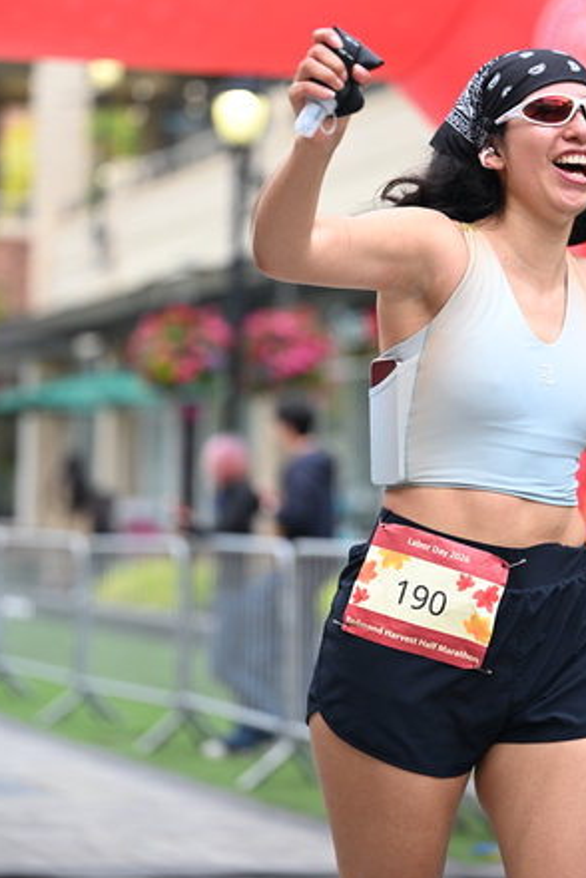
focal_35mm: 126
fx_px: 3076
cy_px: 384
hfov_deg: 10.9
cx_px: 322
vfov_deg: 16.3
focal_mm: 101
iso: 640
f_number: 2.8
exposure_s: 1/1600
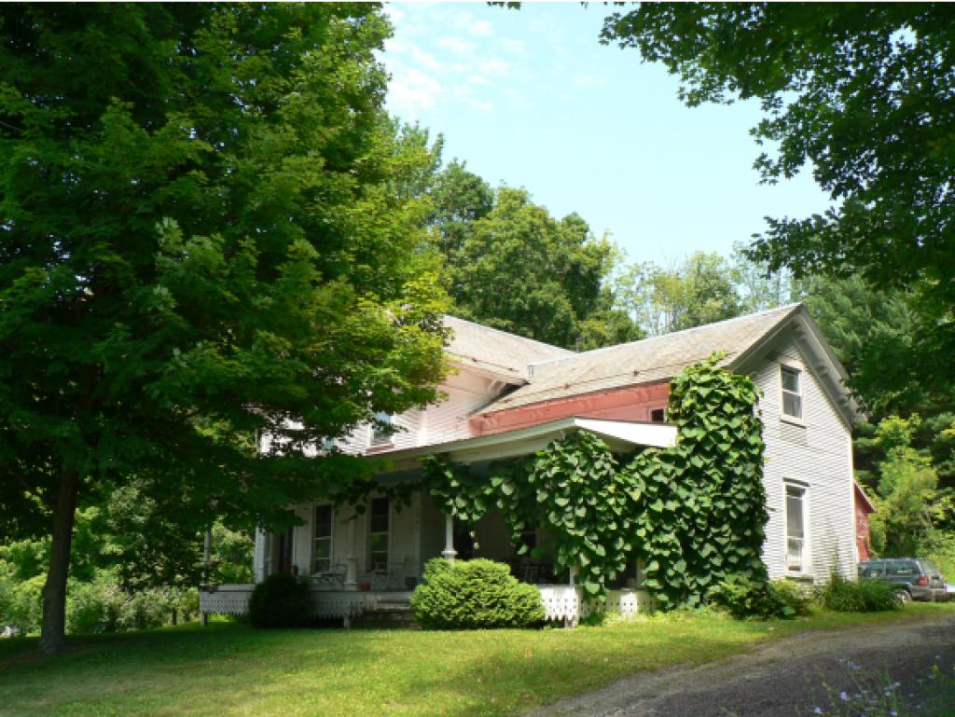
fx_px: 994
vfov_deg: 39.7
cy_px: 358
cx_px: 478
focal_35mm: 36
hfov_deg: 51.3
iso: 80
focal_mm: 6
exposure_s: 1/100
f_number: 4
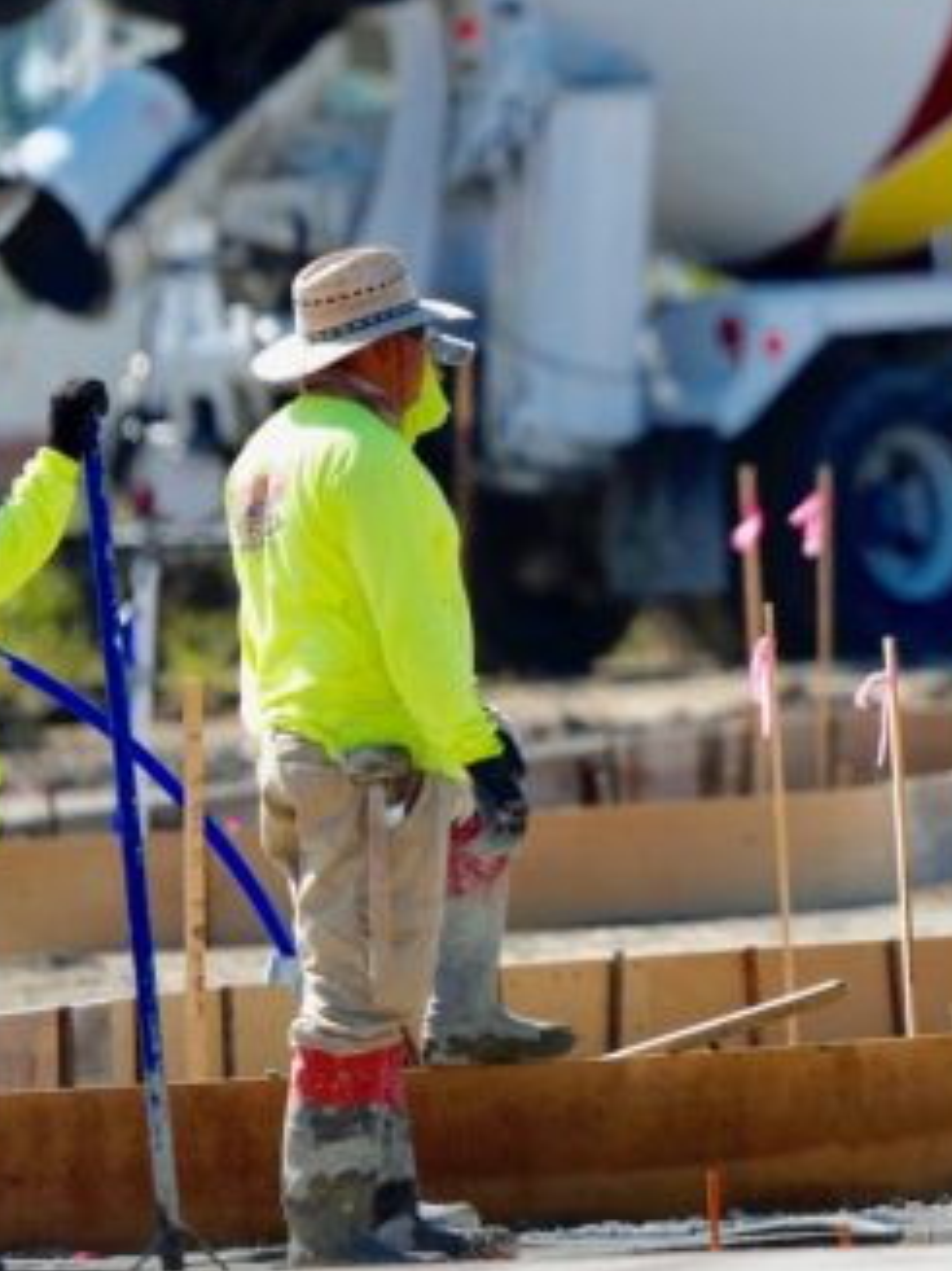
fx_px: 47627
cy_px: 420
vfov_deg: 1.5
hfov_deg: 1.1
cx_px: 1096
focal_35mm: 1298
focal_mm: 588
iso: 400
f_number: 6.3
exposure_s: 1/1250
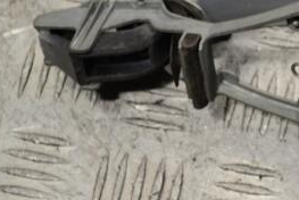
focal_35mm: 164
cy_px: 45
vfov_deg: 8.4
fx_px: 1364
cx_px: 330
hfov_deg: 12.3
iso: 125
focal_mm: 48
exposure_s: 1/30
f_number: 5.3
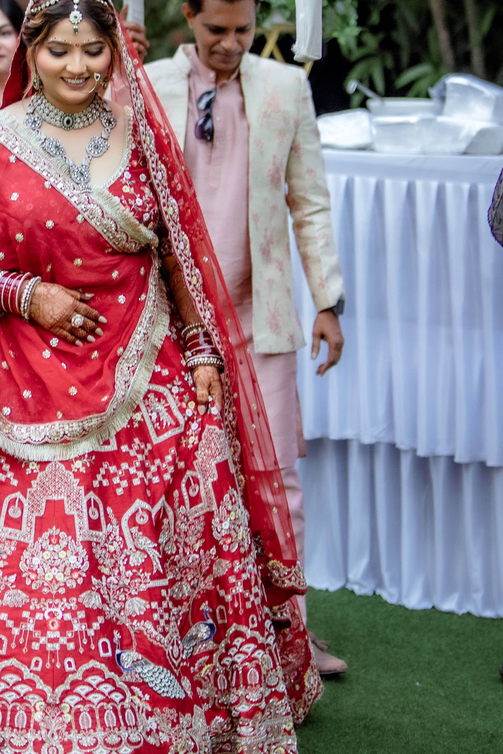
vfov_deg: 23.3
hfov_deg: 15.6
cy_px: 245
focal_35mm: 87
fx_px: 1823
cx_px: 117
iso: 800
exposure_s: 1/250
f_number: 1.4
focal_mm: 35
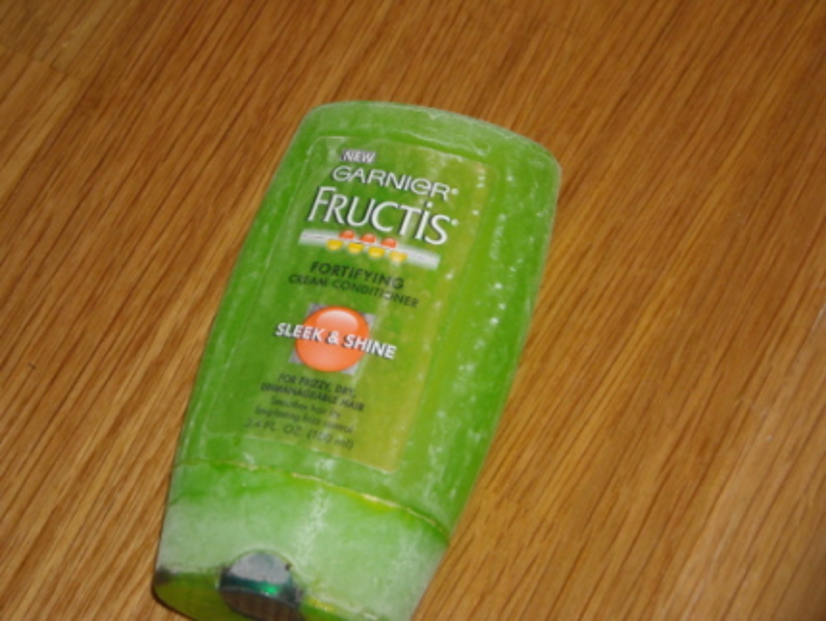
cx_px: 413
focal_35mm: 105
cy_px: 310
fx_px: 2507
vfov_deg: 14.1
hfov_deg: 18.7
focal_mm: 17.1
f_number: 4.7
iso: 200
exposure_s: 1/125
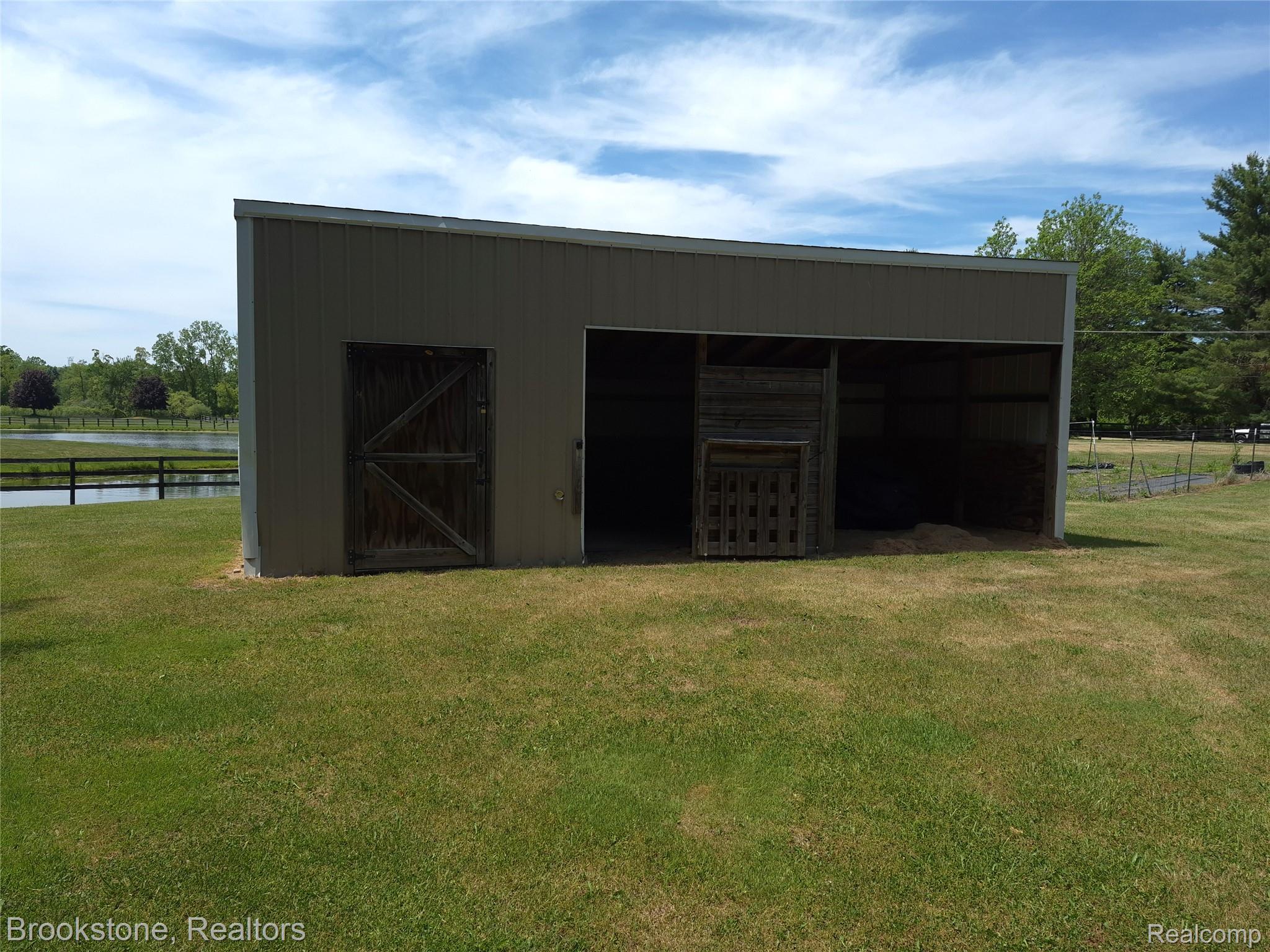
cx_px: 635
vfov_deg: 58.9
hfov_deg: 73.9
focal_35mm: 23
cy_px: 476
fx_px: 844
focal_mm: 5.4
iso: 50
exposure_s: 1/1908
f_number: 1.8
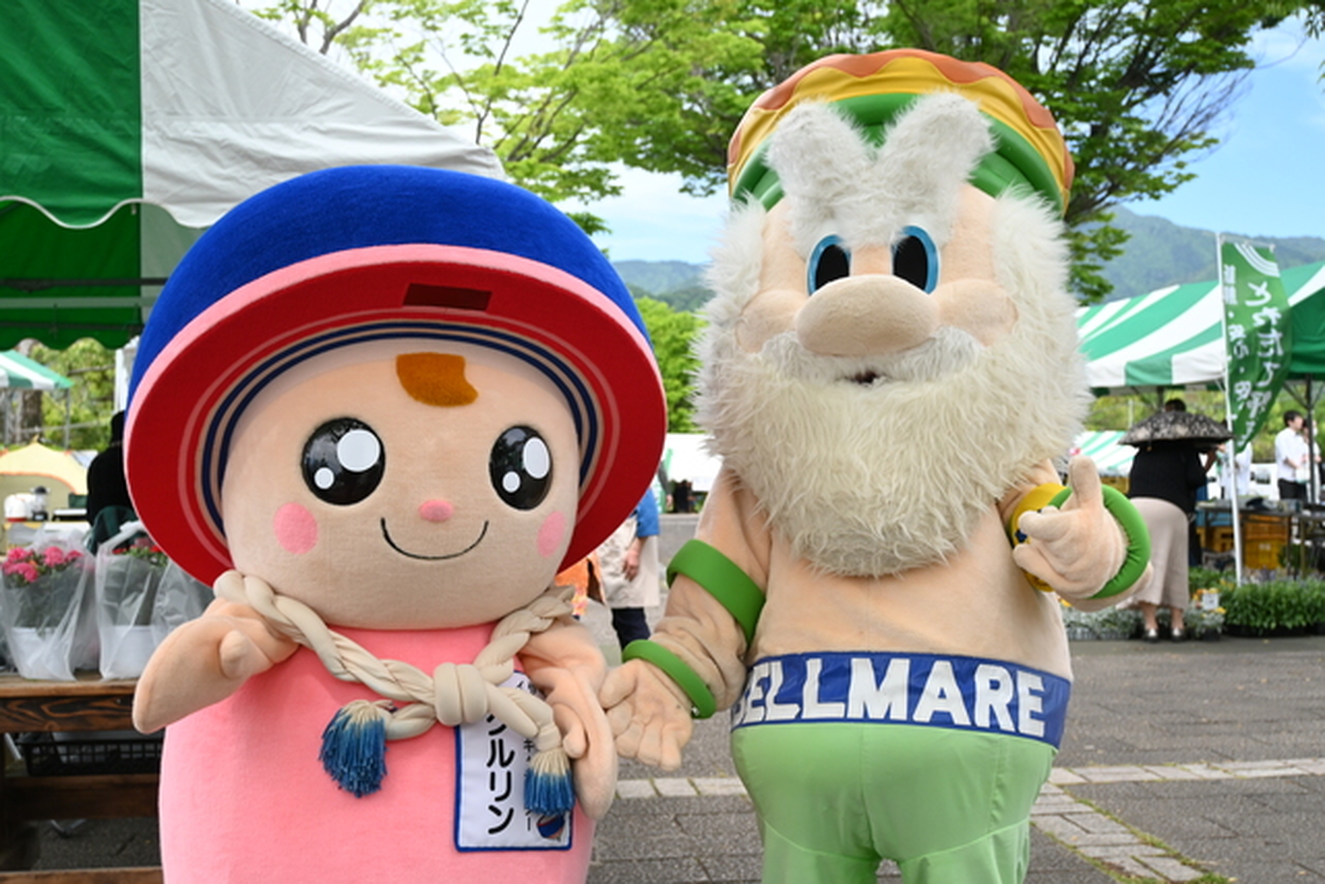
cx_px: 662
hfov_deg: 45.0
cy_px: 442
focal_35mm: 44
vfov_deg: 30.9
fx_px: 1601
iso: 320
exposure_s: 1/320
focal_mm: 29
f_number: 4.8
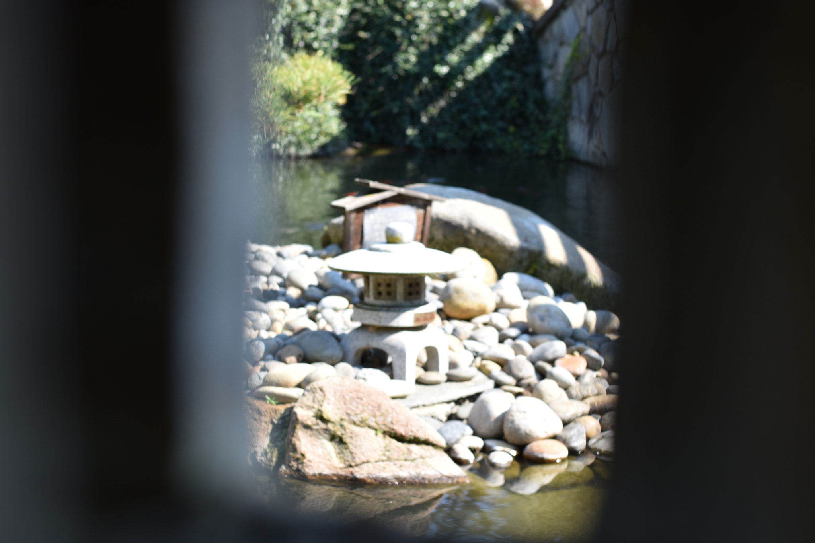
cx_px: 408
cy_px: 272
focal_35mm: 75
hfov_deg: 27.0
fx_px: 1698
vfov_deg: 18.2
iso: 100
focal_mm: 50
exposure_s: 1/320
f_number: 4
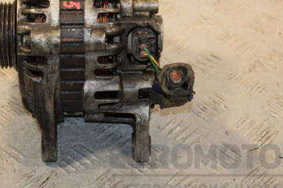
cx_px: 94
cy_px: 49
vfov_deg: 11.0
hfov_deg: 16.5
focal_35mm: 124
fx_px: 975
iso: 800
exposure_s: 1/200
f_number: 5.6
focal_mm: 48
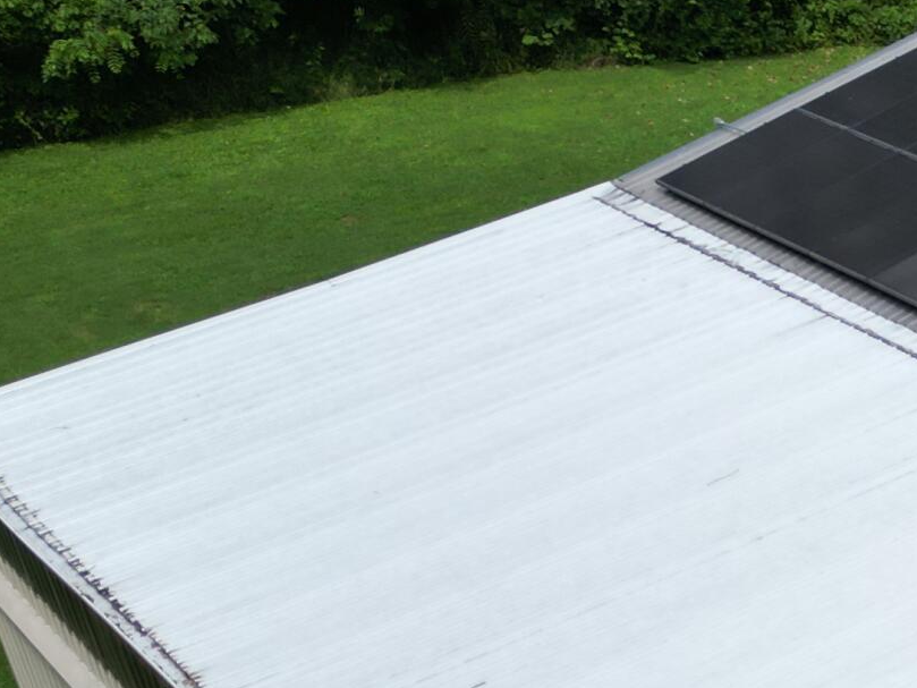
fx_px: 2358
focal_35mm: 89
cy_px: 886
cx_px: 1442
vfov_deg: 15.8
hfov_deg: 18.9
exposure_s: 1/3000
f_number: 1.7
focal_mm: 6.72
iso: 100
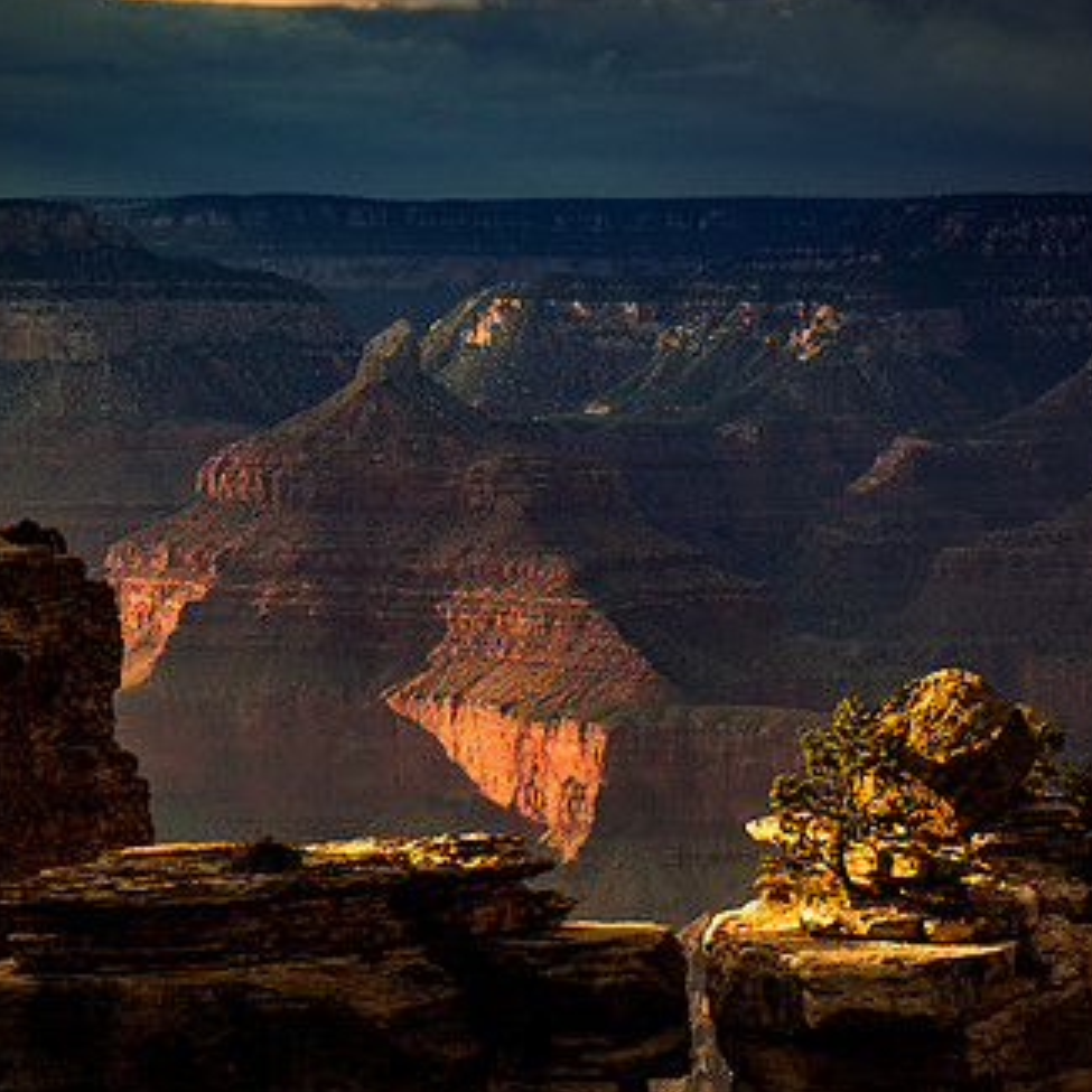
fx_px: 6496
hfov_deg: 9.6
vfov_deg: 9.6
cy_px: 633
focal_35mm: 182
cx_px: 558
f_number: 9
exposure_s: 1/100
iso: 100
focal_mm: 120
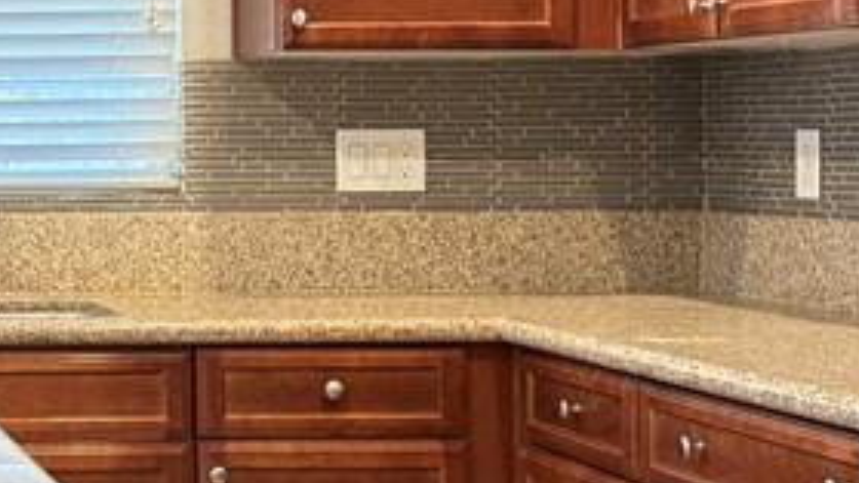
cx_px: -212
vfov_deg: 12.6
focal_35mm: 96
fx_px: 2187
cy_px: 123
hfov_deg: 20.6
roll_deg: +0.0
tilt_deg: +0.4
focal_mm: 6.76
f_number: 1.78
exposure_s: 1/60
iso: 800
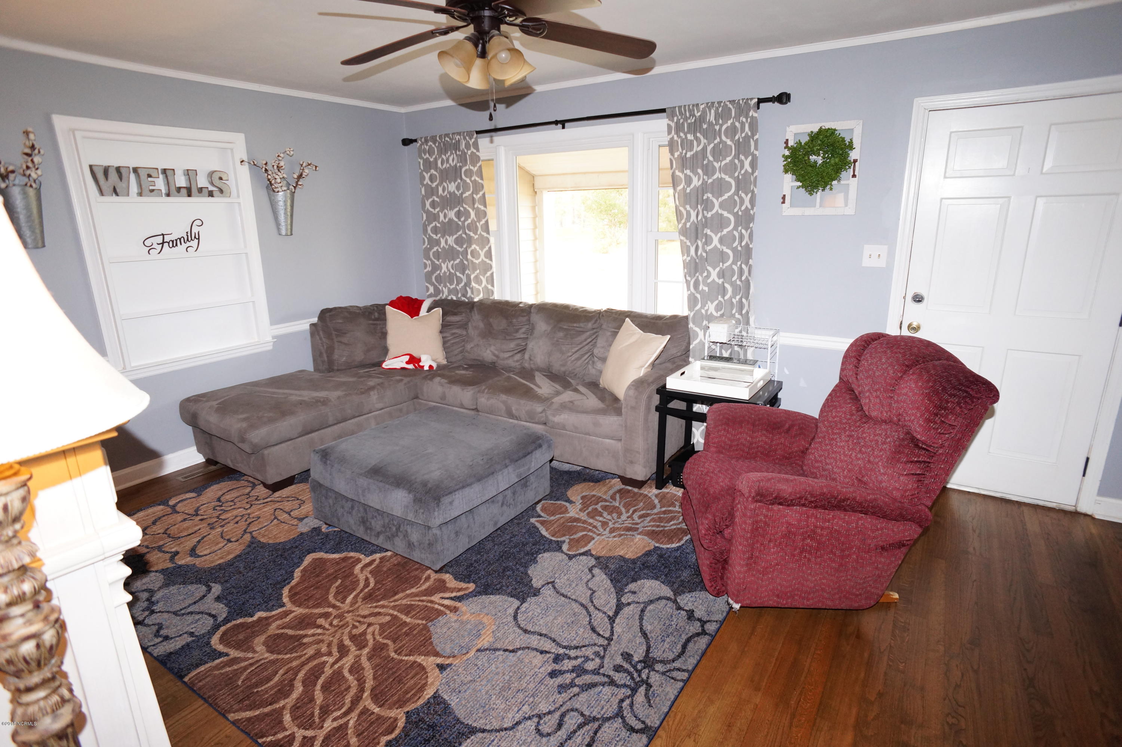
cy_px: 374
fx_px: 748
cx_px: 561
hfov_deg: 73.8
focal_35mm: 24
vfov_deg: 53.1
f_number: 4
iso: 800
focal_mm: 16
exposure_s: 1/60
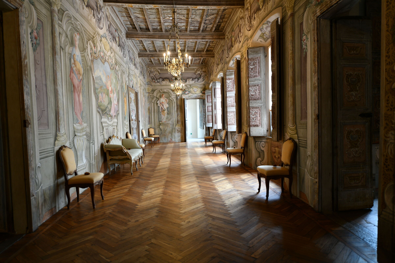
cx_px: 198
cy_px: 132
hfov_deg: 73.7
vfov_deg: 53.1
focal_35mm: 24
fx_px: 263
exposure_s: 1/20
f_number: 2.8
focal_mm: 24
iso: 250
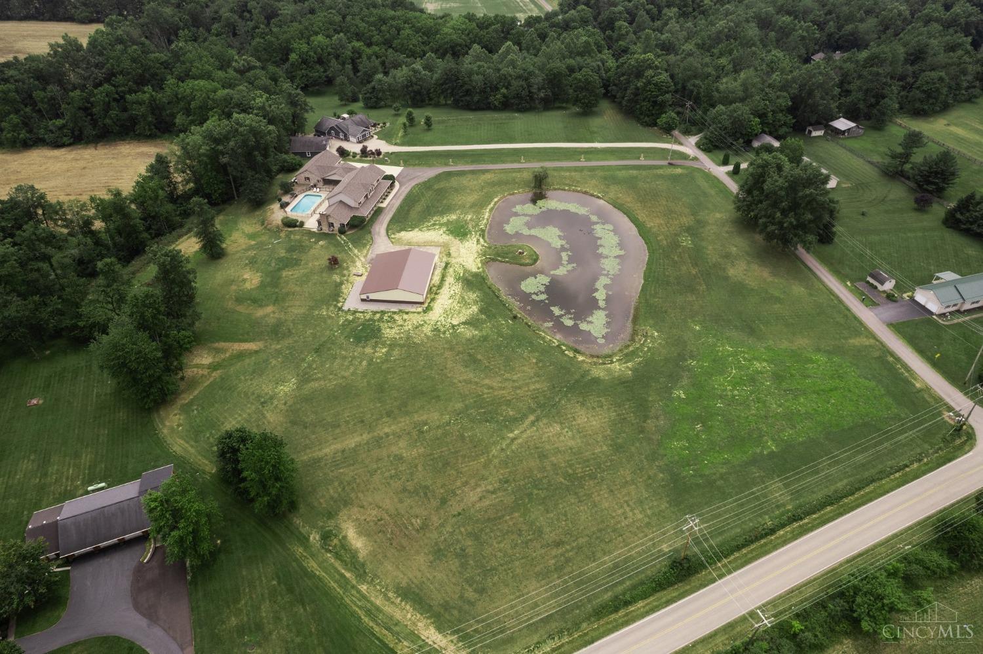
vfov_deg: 57.2
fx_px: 600
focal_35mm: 22
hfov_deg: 78.6
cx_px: 492
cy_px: 327
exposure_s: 1/1500
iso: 100
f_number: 2.8
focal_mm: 8.38
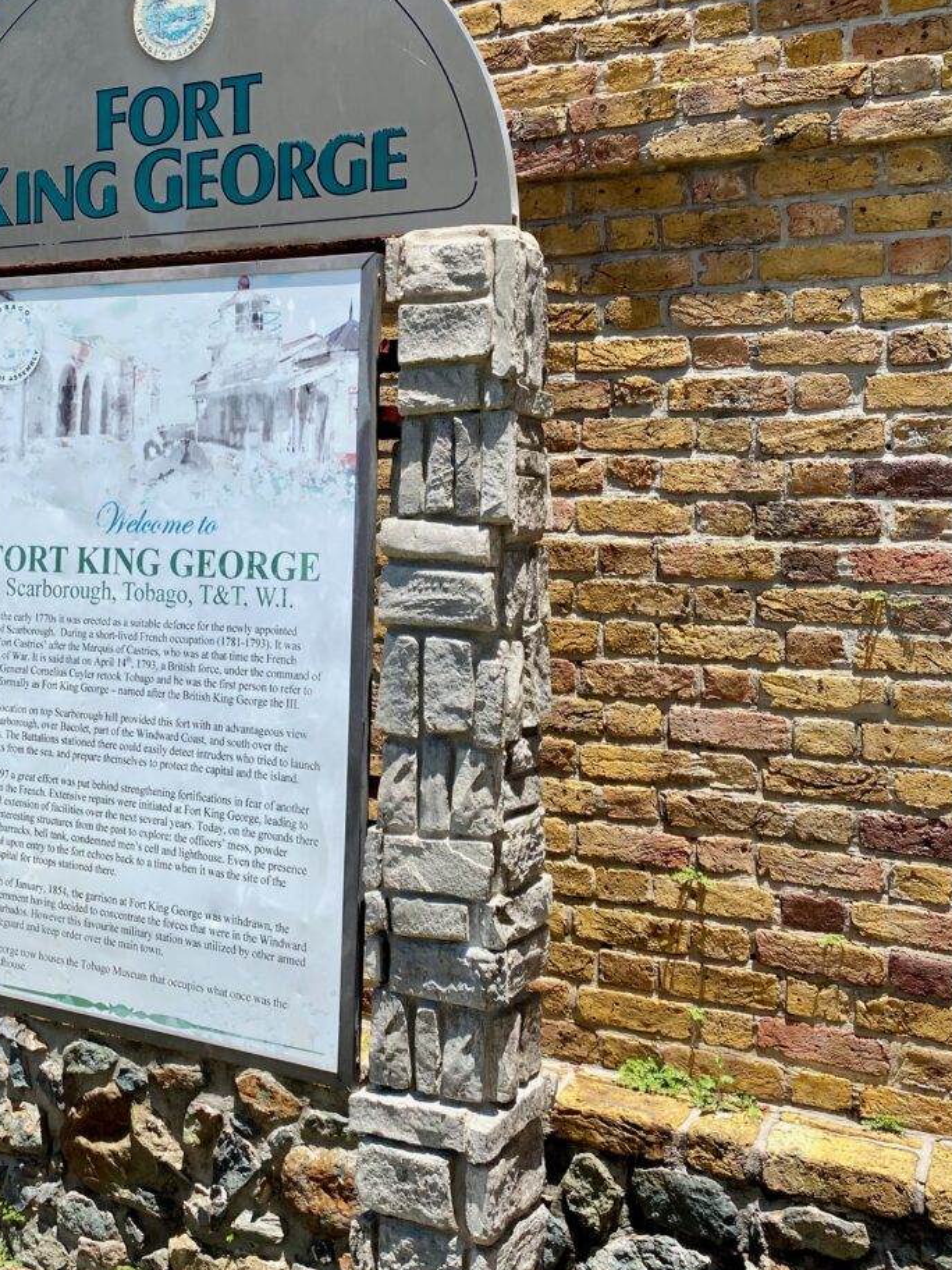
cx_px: 372
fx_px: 1393
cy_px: 474
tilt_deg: +3.3
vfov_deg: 48.5
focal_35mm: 38
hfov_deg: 37.5
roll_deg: -2.2
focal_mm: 4.25
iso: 32
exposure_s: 1/1629
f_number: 1.8
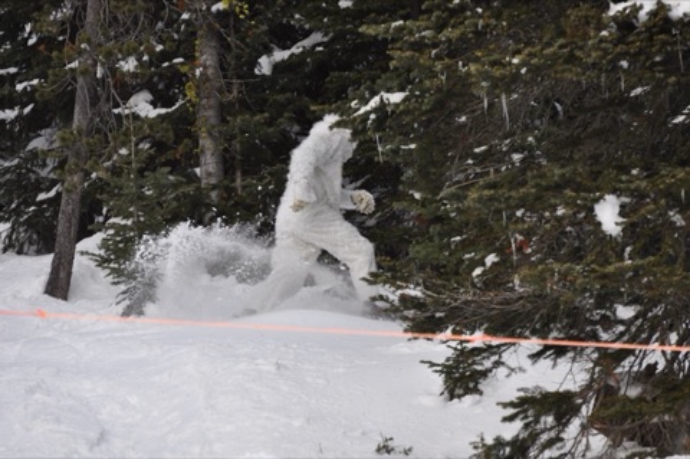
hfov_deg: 6.0
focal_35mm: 345
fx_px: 6606
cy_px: 230
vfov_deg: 4.0
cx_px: 345
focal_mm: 230
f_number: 6.3
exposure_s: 1/200
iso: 200
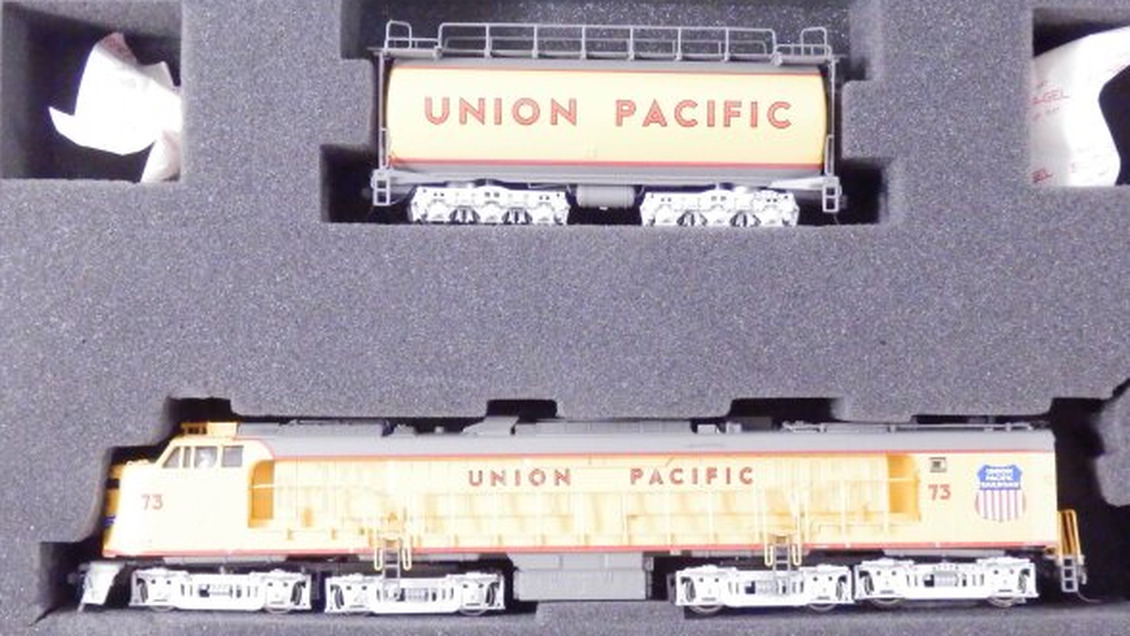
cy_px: 359
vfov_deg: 24.0
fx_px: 1498
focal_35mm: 50
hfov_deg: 41.3
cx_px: 575
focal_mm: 8
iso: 2500
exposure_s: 1/160
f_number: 3.8
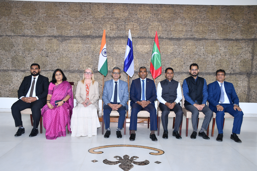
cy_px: 86
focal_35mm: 34
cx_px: 128
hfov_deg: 55.8
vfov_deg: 38.9
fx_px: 243
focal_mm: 23
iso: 640
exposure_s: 1/160
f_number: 6.3
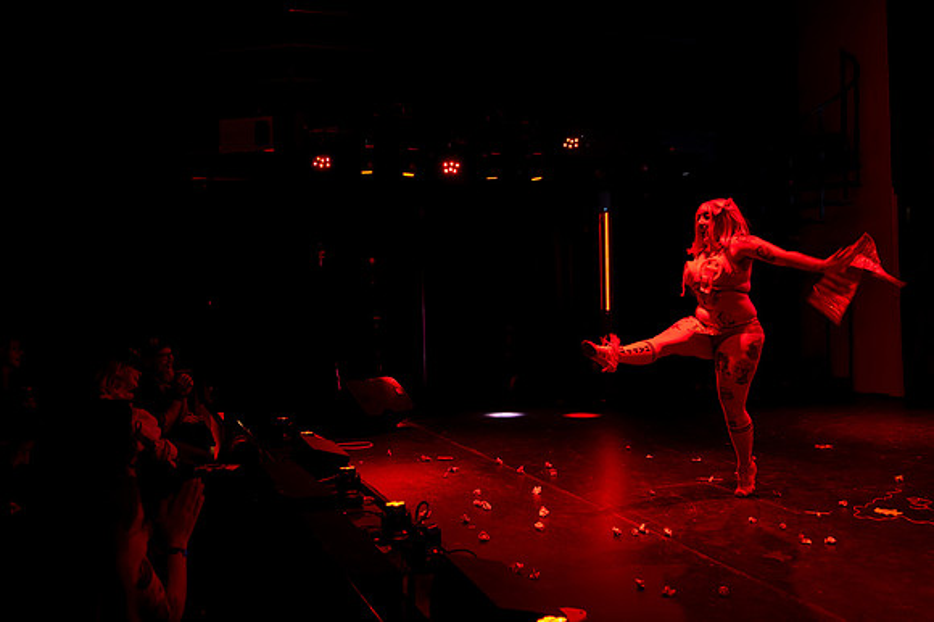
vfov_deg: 37.1
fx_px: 924
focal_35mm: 36
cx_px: 467
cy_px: 270
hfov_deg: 53.6
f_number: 4
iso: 4000
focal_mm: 31
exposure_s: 1/100
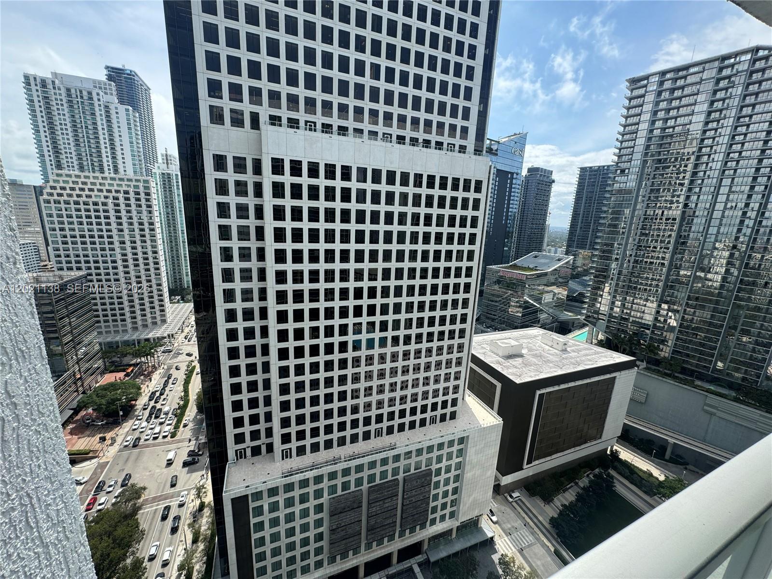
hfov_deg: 102.1
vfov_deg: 85.7
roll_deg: -2.9
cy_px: 290
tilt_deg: -13.9
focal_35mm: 14
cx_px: 386
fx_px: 312
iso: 40
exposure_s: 1/1277
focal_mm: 2.22
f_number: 2.2
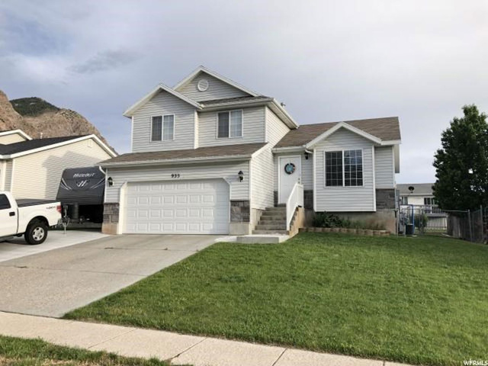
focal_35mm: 28
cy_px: 183
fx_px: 395
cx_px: 244
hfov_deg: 63.4
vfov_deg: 49.7
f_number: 1.8
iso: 20
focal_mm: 4
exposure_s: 1/387
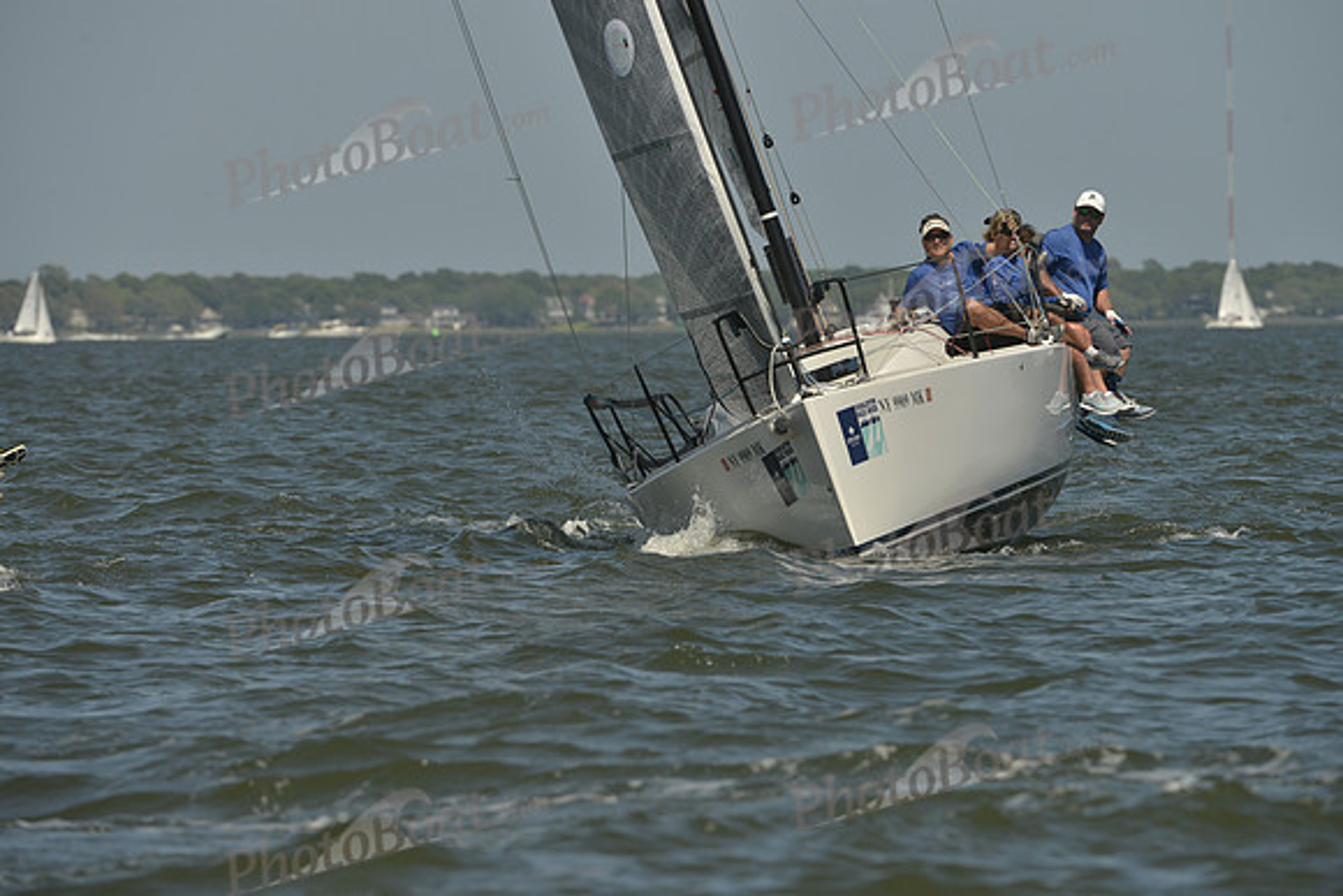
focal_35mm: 350
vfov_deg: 3.9
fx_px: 13059
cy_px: 448
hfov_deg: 5.9
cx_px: 672
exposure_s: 1/1600
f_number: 9
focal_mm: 350
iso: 280
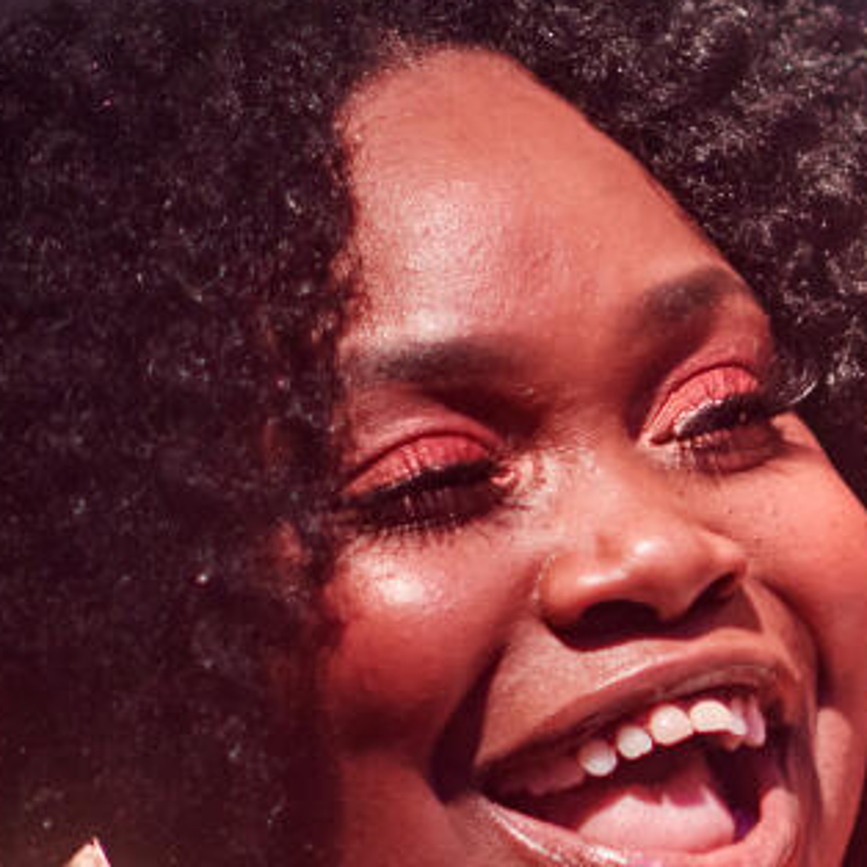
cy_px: 476
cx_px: 1693
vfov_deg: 3.4
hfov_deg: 3.4
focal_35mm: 512
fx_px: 14508
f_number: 3.5
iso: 800
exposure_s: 1/400
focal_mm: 135
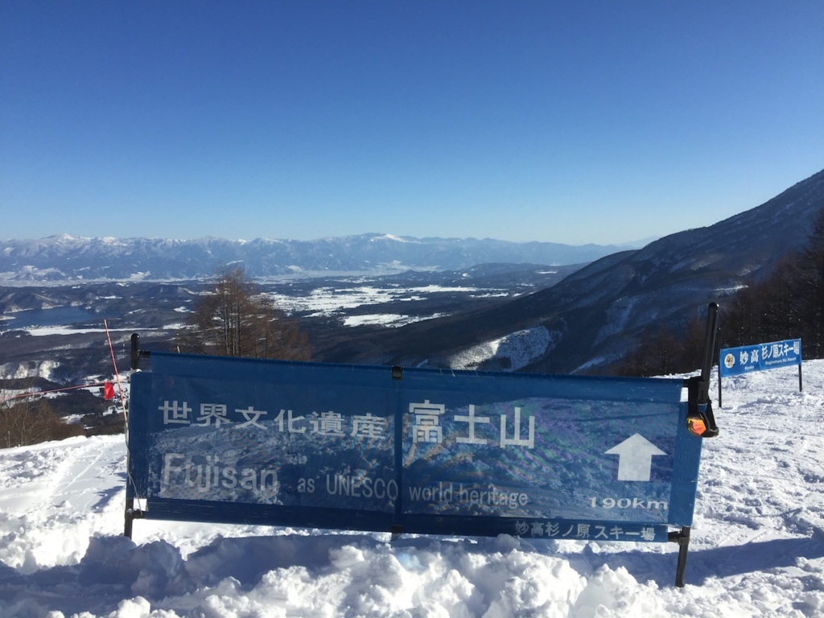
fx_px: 690
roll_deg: +1.6
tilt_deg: -4.4
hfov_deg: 61.7
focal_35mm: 29
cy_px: 309
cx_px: 412
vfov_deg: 48.2
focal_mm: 4.15
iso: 32
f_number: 2.2
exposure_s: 1/3049
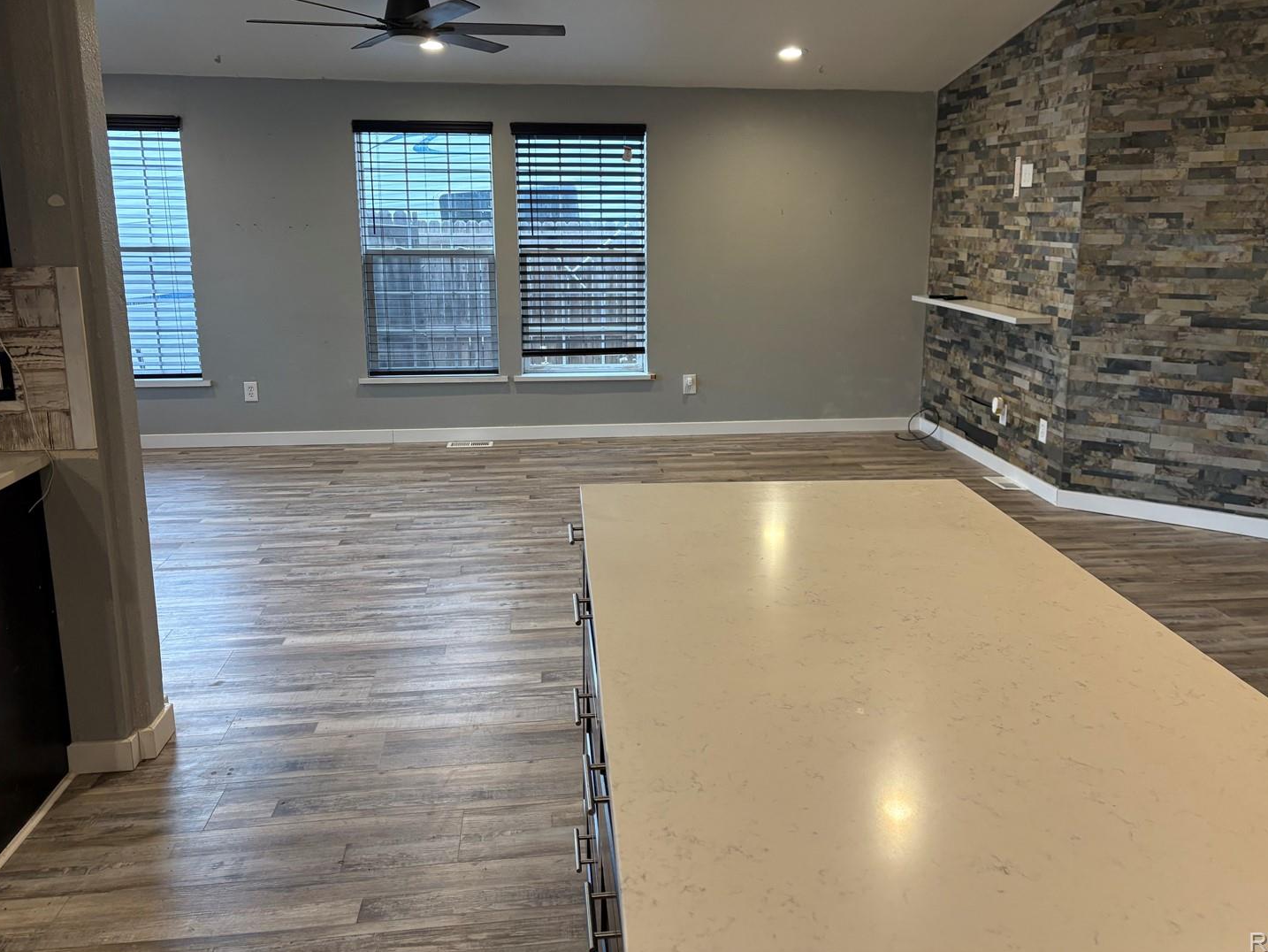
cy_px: 430
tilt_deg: -11.8
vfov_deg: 48.2
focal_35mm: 29
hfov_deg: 61.6
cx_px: 685
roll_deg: -0.2
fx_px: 1062
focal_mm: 5.96
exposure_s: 1/60
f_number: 1.6
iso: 125
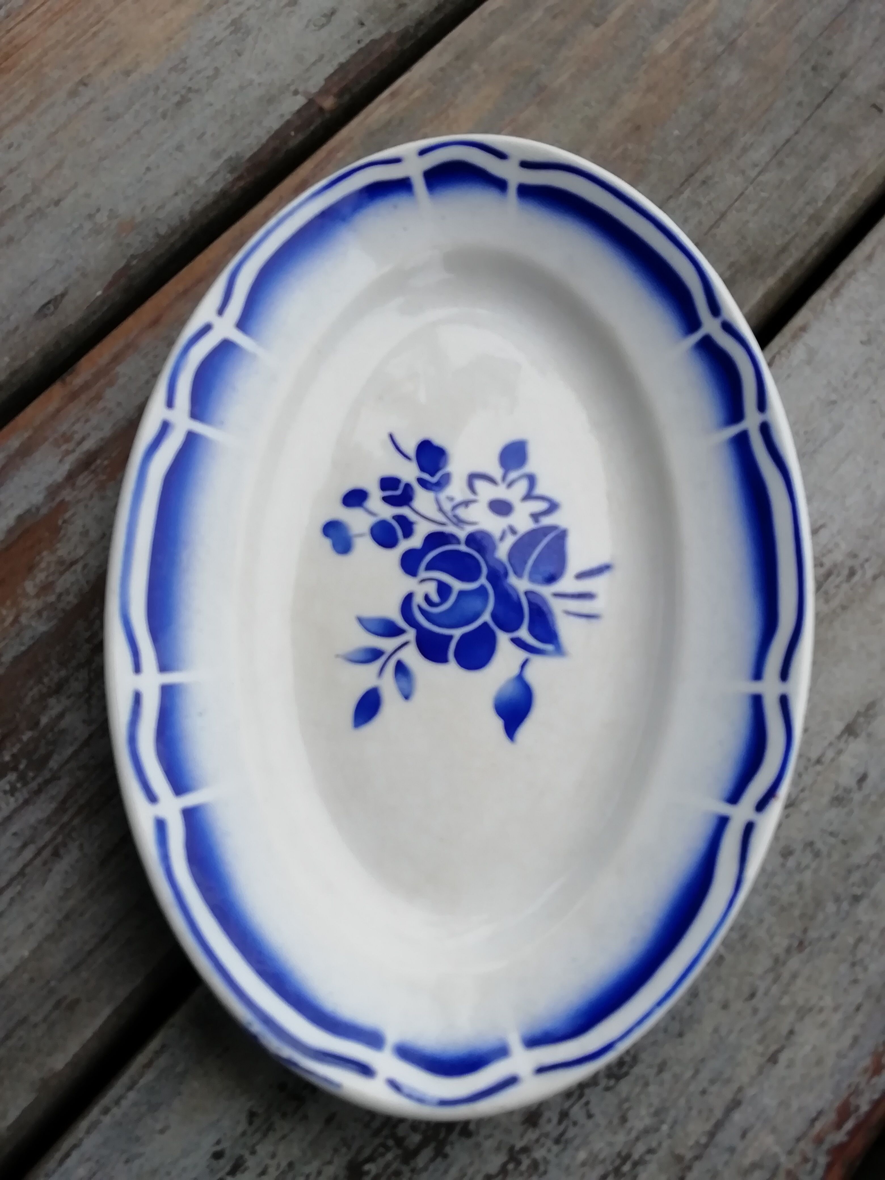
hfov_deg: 45.4
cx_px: 442
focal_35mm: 31
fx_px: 1057
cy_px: 590
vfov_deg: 58.4
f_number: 2.2
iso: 50
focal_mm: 3.21
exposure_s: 1/113
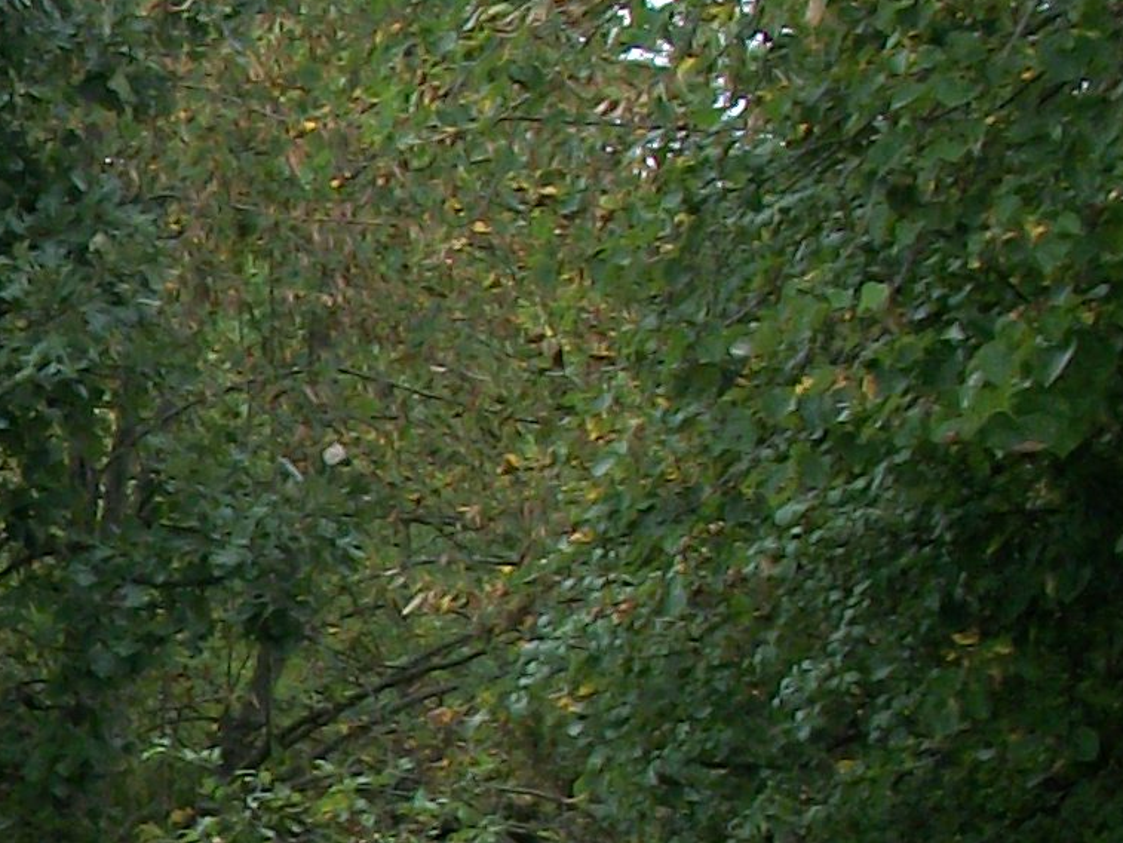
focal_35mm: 169
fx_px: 5484
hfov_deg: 10.8
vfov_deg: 8.6
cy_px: 1171
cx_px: -982
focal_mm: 5.7
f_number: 8.8
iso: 80
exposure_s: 1/50
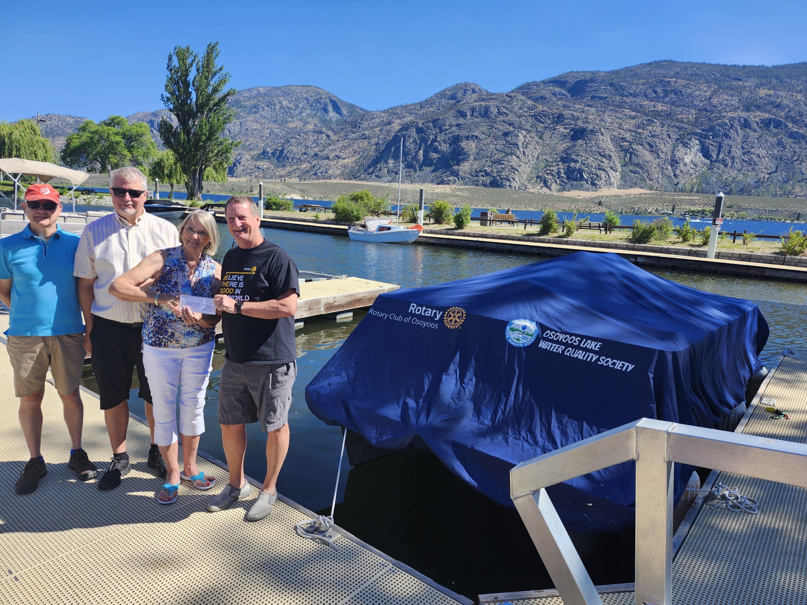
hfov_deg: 73.9
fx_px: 536
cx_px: 404
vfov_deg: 58.9
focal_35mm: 23
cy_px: 302
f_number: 1.8
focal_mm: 5.54
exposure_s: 1/968
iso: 25
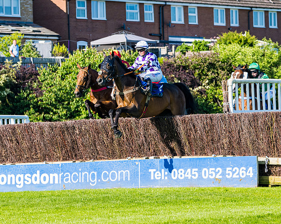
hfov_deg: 8.0
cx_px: 154
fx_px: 2002
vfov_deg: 6.4
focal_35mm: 241
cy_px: 123
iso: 200
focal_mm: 102
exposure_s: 1/1600
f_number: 4
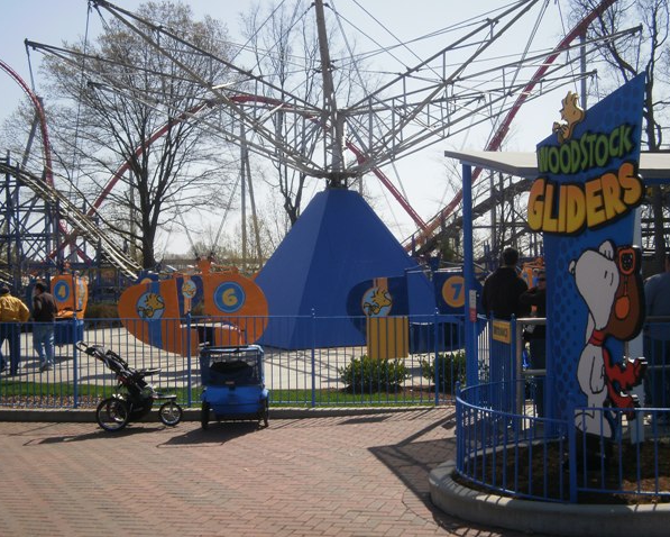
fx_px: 893
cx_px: 346
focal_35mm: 45
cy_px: 268
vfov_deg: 33.5
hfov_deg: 41.1
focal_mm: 7.61
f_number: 10.1
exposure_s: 1/160
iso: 100
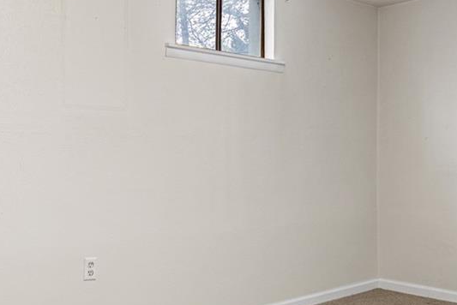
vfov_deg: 28.1
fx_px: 610
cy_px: 156
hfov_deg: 41.0
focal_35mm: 48
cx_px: 257
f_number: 8
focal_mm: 16
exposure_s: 2
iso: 200
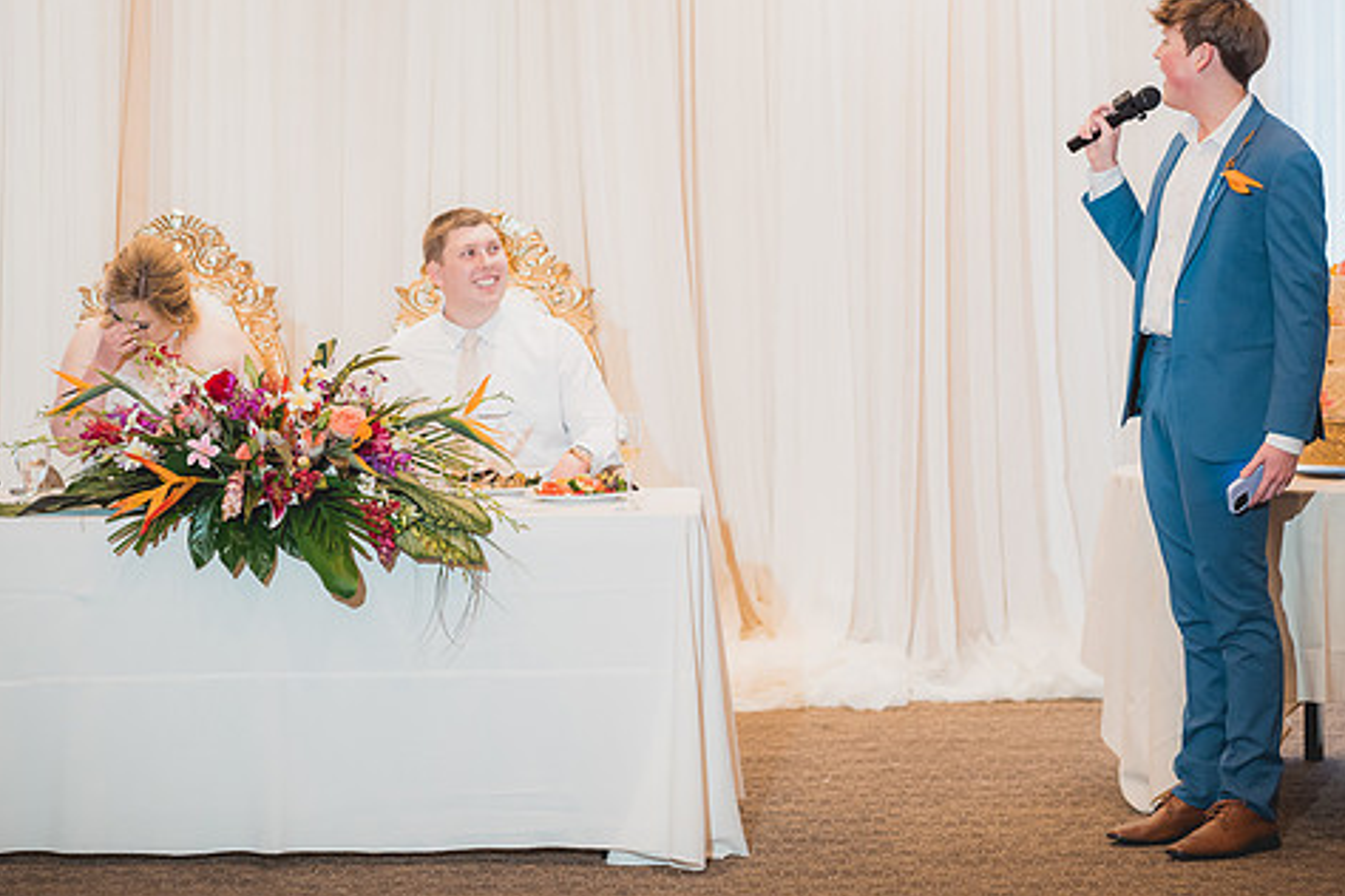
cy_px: 356
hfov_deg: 19.6
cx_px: 746
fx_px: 3885
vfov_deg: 13.2
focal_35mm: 104
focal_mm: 85
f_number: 2.2
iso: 1250
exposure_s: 1/200
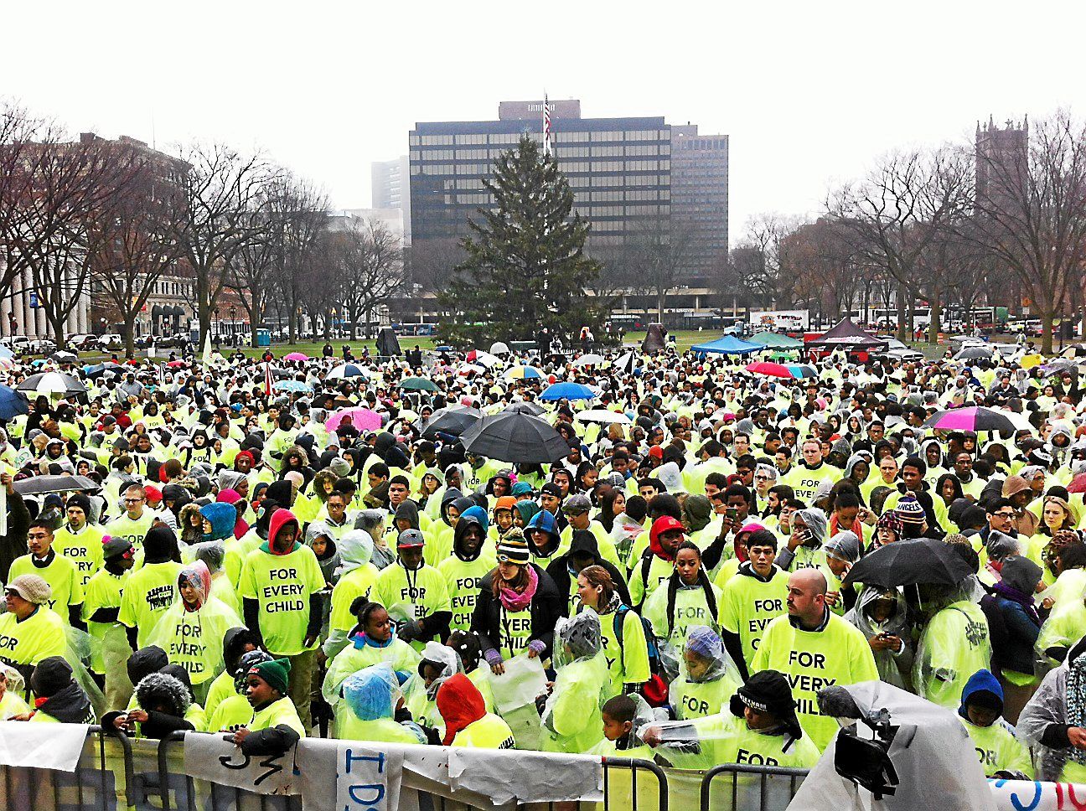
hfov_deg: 52.7
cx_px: 543
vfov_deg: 40.6
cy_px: 406
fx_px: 1096
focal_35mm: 35
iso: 80
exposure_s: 1/359
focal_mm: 3.85
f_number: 2.8
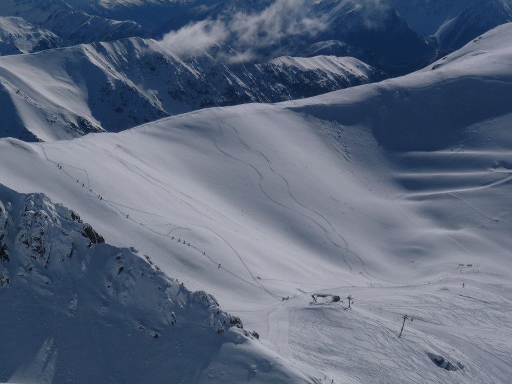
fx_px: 2100
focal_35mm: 142
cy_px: 192
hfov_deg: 13.9
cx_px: 256
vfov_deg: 10.4
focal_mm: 25.2
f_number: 8
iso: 100
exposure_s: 1/1600
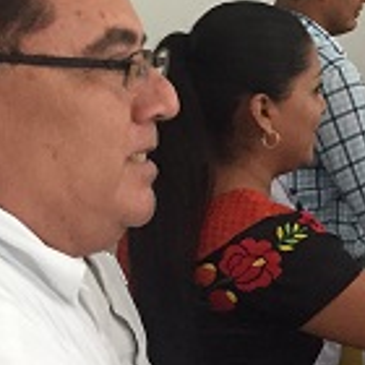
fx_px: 1396
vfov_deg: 14.9
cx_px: 498
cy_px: 141
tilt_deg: -1.2
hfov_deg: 14.2
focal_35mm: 117
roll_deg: +1.8
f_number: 2.2
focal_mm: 4.15
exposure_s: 1/30
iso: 160
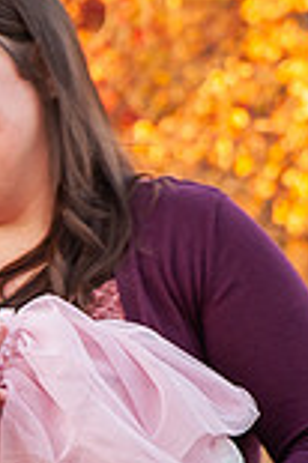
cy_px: 466
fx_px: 3935
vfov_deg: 6.7
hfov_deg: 4.5
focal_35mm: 306
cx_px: -124
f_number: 4.5
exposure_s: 1/200
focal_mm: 70
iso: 640
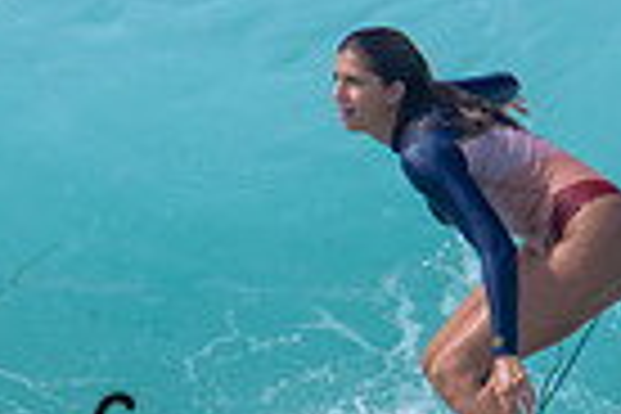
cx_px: 351
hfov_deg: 0.4
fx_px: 79516
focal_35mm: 4610
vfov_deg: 0.3
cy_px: 645
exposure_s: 1/2000
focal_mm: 800
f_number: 11
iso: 640
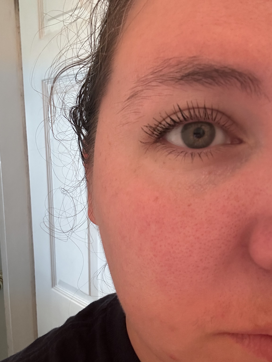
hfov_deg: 46.8
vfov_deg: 60.0
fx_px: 314
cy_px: 181
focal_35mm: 30
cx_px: 136
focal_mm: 2.69
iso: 250
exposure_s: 1/30
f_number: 1.9
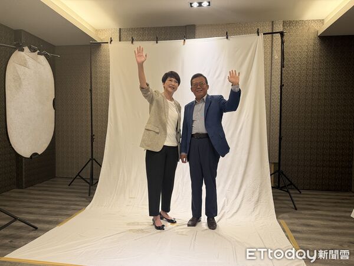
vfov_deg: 56.8
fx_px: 245
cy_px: 133
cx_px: 177
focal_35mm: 24
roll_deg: -2.5
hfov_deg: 71.6
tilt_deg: -2.4
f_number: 1.78
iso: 200
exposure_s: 1/121
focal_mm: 6.76
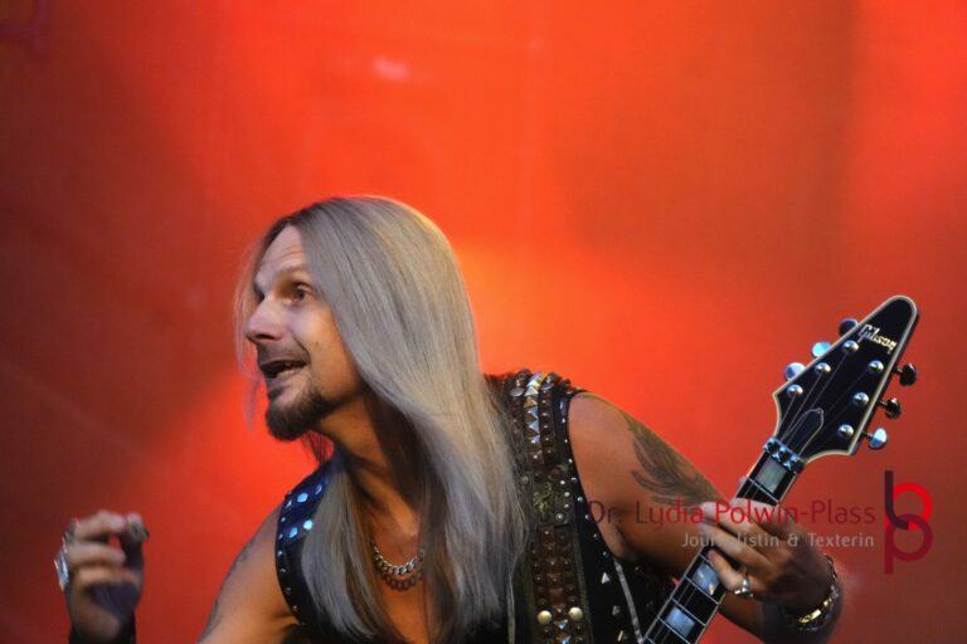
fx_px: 6366
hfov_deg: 8.7
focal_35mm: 237
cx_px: 484
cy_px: 322
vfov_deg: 5.8
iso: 5000
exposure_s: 1/250
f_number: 5.6
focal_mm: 158
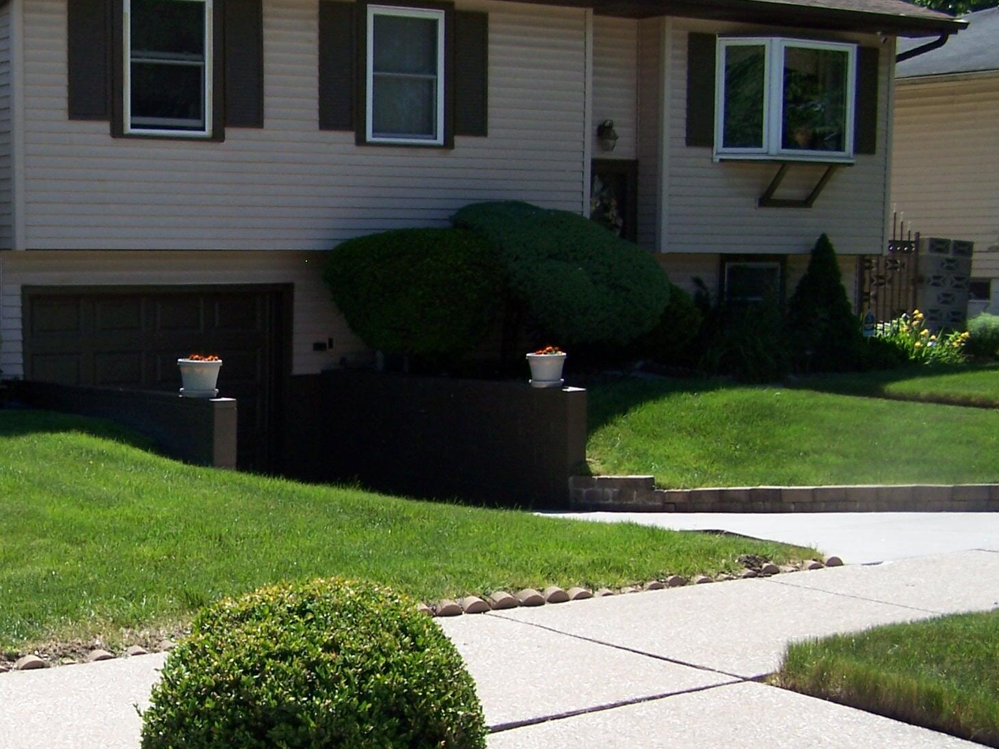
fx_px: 1934
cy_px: 467
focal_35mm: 67
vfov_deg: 21.9
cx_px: 137
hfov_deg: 28.1
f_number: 2.8
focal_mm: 6.3
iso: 80
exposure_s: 1/1000
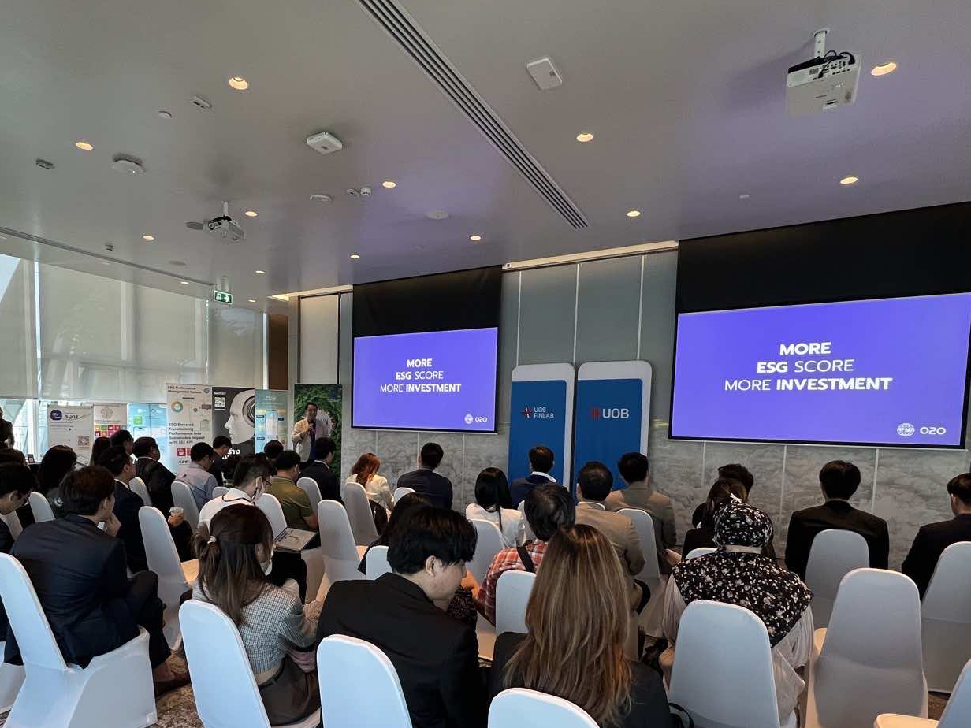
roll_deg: -1.1
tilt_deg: -5.1
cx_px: 426
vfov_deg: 67.5
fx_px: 533
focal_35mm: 19
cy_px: 462
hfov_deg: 84.3
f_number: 1.8
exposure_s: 1/88
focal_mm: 1.57
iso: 250
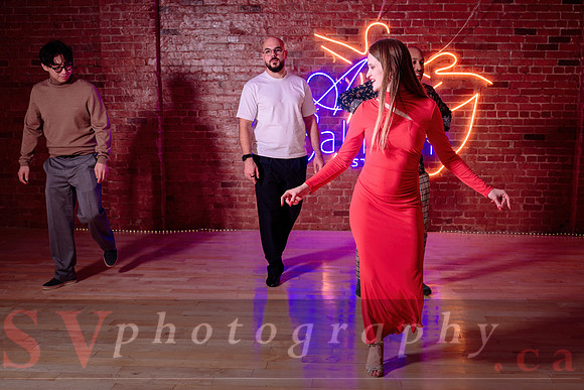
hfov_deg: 49.0
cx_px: 325
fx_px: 639
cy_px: 221
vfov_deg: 33.9
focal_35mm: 39
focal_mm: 28
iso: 500
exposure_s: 1/160
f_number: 2.8
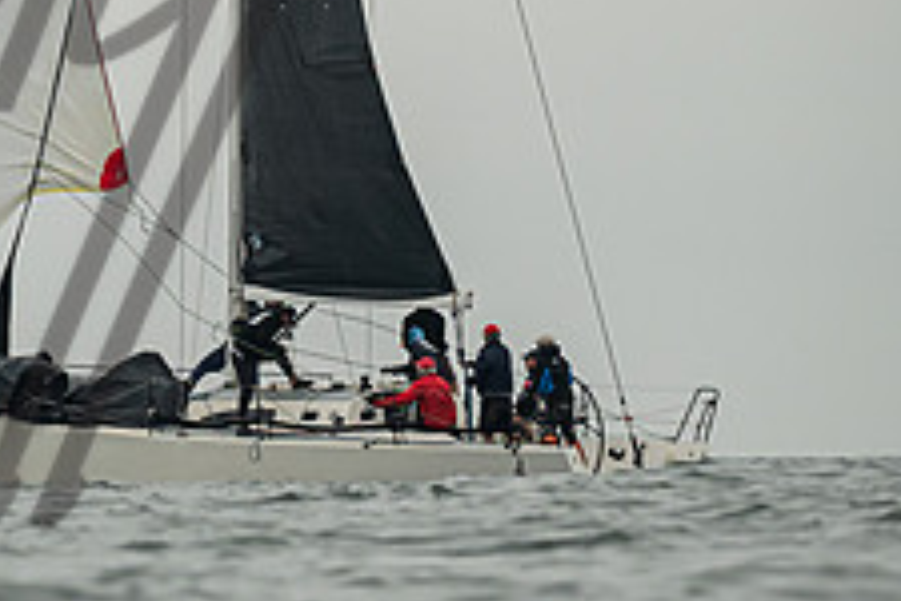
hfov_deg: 2.8
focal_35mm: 738
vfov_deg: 1.9
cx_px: -68
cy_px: 110
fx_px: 18469
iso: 180
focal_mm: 220
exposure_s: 1/4000
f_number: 5
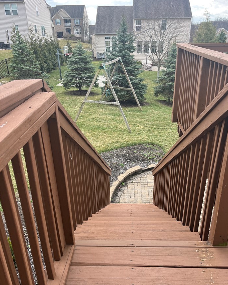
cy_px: 154
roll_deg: +0.8
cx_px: 125
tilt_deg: -25.5
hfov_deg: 48.4
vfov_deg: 58.7
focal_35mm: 30
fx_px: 253
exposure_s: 1/493
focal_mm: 5.1
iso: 50
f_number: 1.6
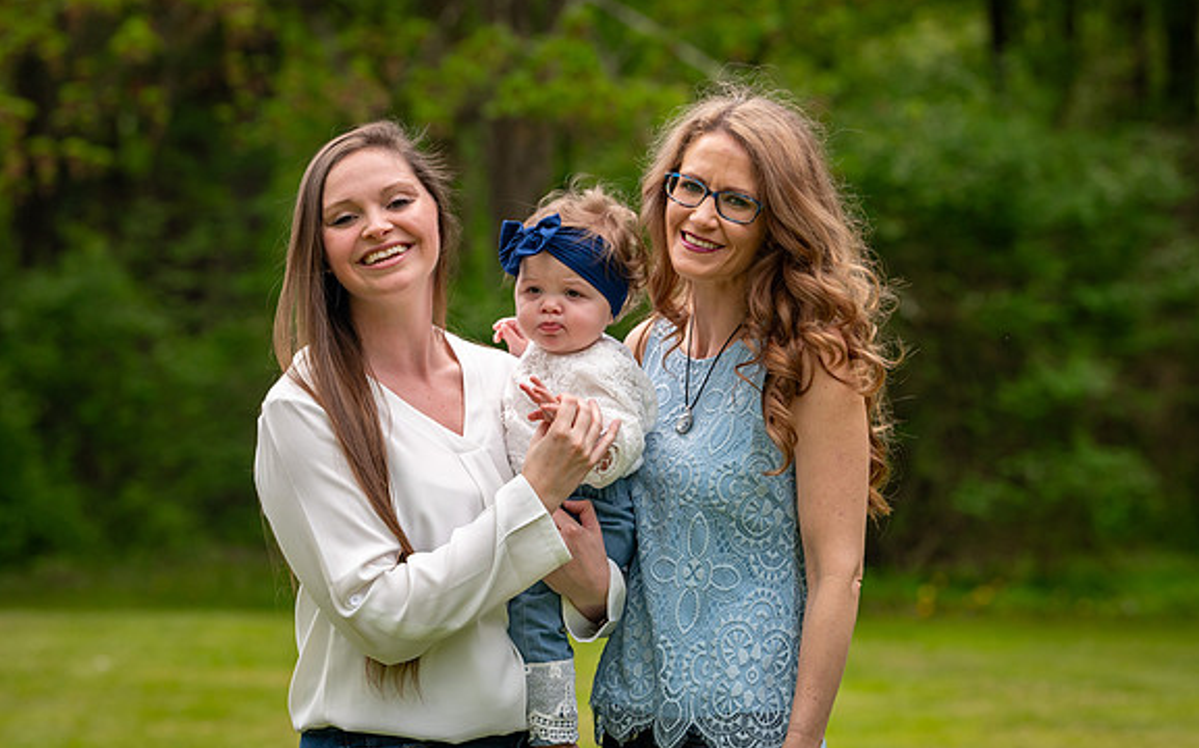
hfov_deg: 12.8
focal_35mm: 163
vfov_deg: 8.0
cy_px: 302
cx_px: 567
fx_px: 5324
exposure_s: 1/800
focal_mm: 135
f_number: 5
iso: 400
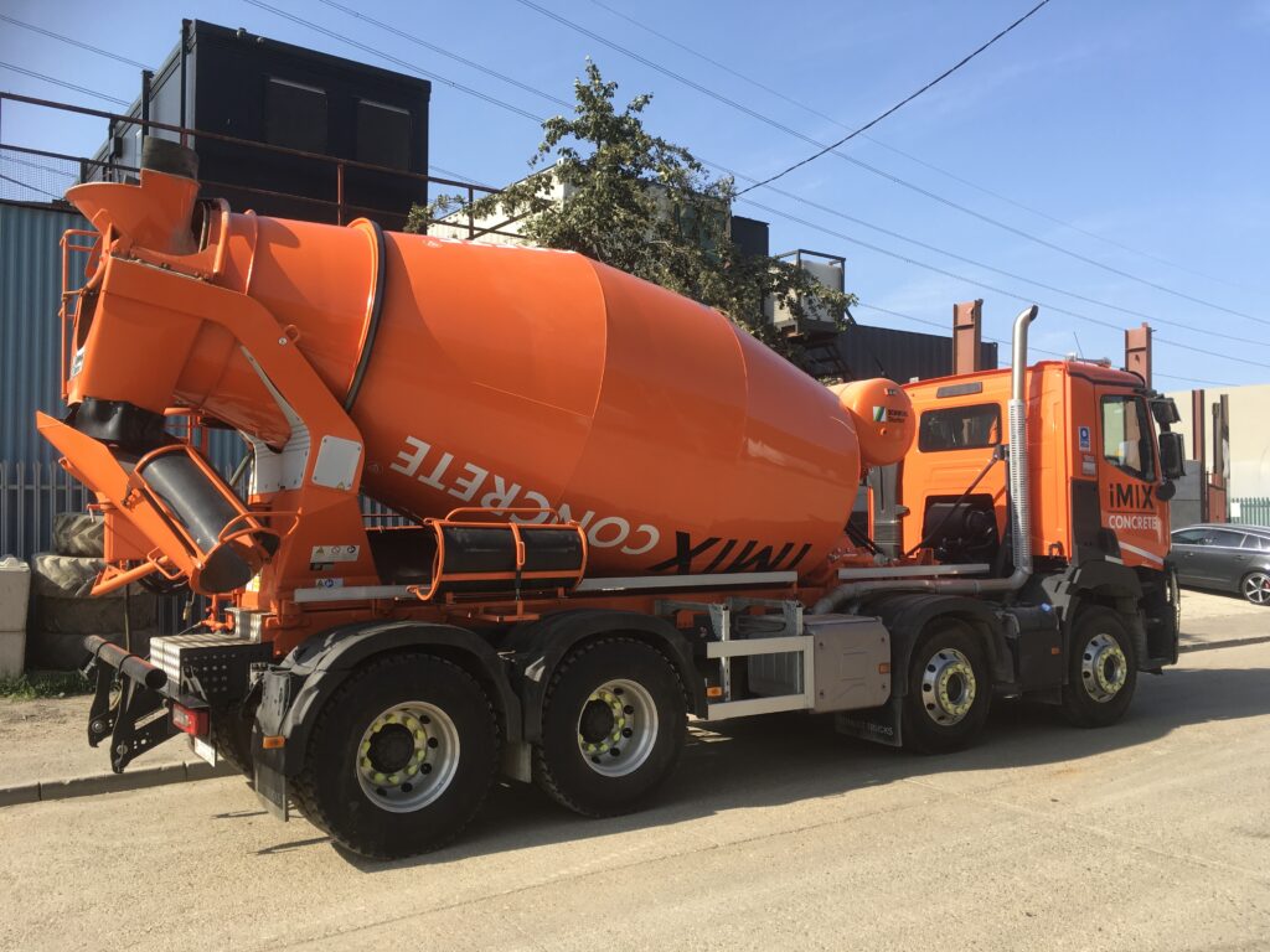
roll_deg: +0.3
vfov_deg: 48.2
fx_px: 1064
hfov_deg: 61.7
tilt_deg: +3.9
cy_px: 476
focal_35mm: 29
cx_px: 635
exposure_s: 1/785
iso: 25
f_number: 2.2
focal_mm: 4.15
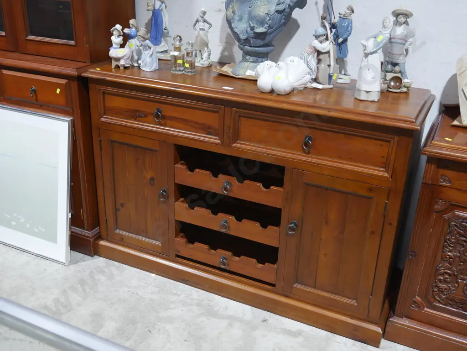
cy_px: 176
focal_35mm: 38
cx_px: 234
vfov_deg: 37.8
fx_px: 513
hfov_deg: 49.0
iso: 800
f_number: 4.1
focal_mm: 19
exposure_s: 1/60
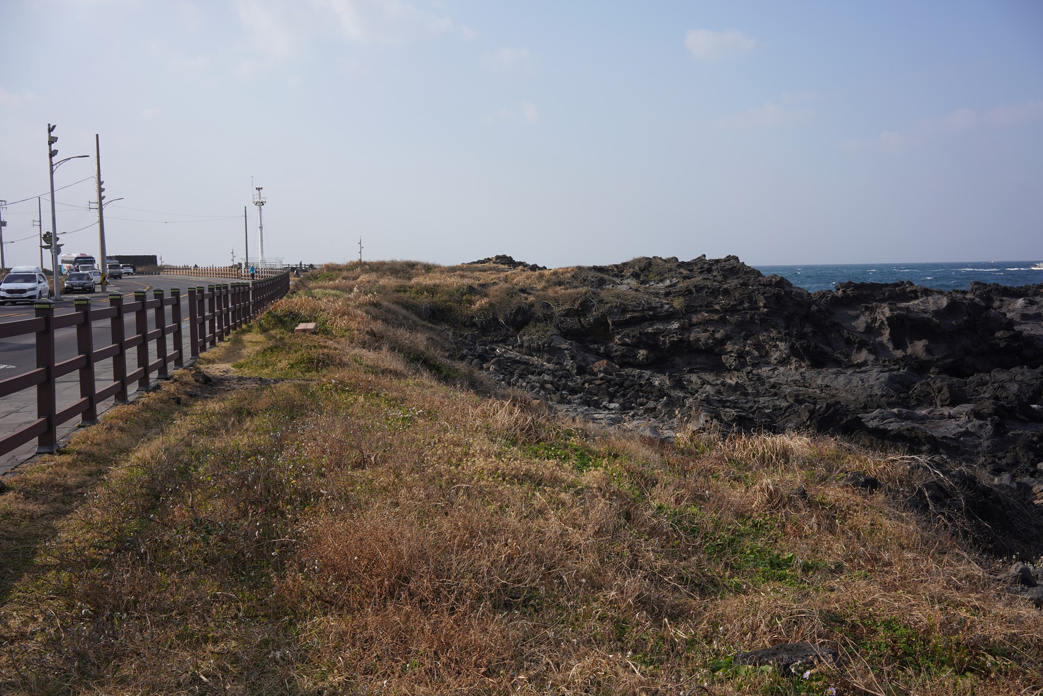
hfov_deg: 54.4
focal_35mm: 35
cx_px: 522
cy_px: 348
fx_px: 1014
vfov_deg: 37.9
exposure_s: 1/100
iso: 100
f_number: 13
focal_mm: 35
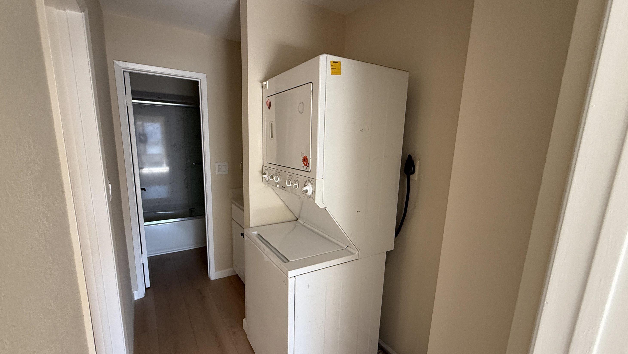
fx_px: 266
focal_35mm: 16
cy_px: 193
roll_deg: -1.7
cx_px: 306
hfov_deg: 99.3
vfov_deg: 67.0
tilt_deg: -10.4
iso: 200
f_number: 2.2
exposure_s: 1/99
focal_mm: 2.22
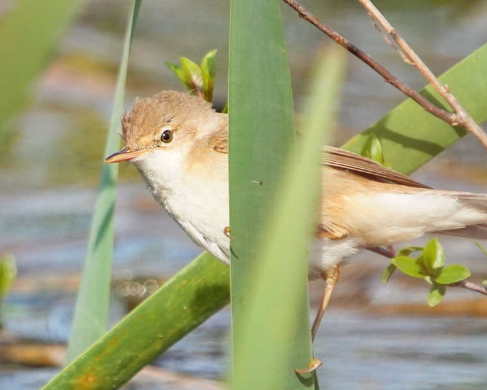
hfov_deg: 2.9
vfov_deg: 2.3
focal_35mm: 678
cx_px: 261
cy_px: 195
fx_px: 9775
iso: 1250
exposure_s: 1/2000
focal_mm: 600
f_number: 6.3
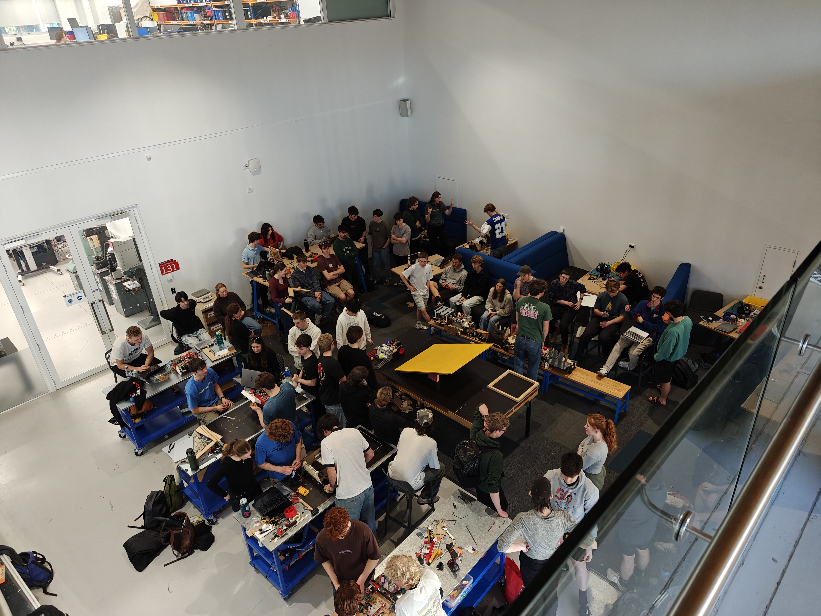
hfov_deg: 73.9
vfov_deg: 58.9
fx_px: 545
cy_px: 308
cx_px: 410
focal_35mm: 23
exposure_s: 1/100
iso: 500
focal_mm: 6.06
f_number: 1.6
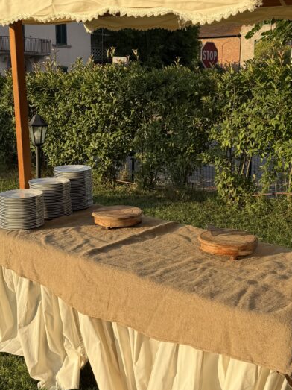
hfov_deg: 30.8
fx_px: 529
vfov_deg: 40.4
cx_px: 179
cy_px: 174
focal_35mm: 47
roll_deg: -1.5
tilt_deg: -9.9
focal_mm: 6.76
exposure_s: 1/3145
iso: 80
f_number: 1.78
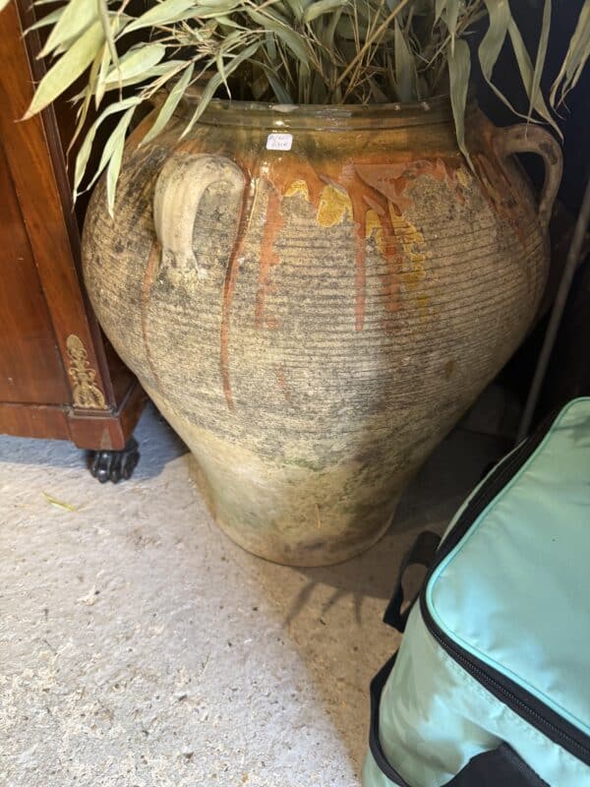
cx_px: 295
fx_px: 545
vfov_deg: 71.6
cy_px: 394
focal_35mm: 24
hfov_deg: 56.8
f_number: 1.78
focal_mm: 6.76
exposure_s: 1/50
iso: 160
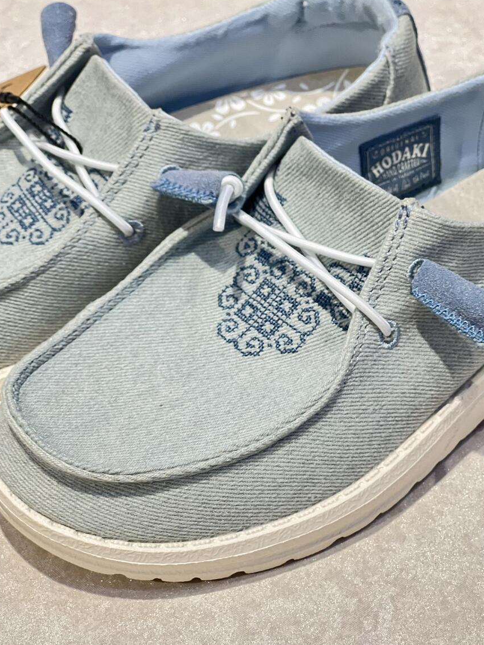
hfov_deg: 16.4
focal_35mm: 90
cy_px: 342
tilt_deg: -41.4
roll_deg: +1.8
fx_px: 1677
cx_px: 257
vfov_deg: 21.8
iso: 160
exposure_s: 1/100
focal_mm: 9
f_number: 2.8
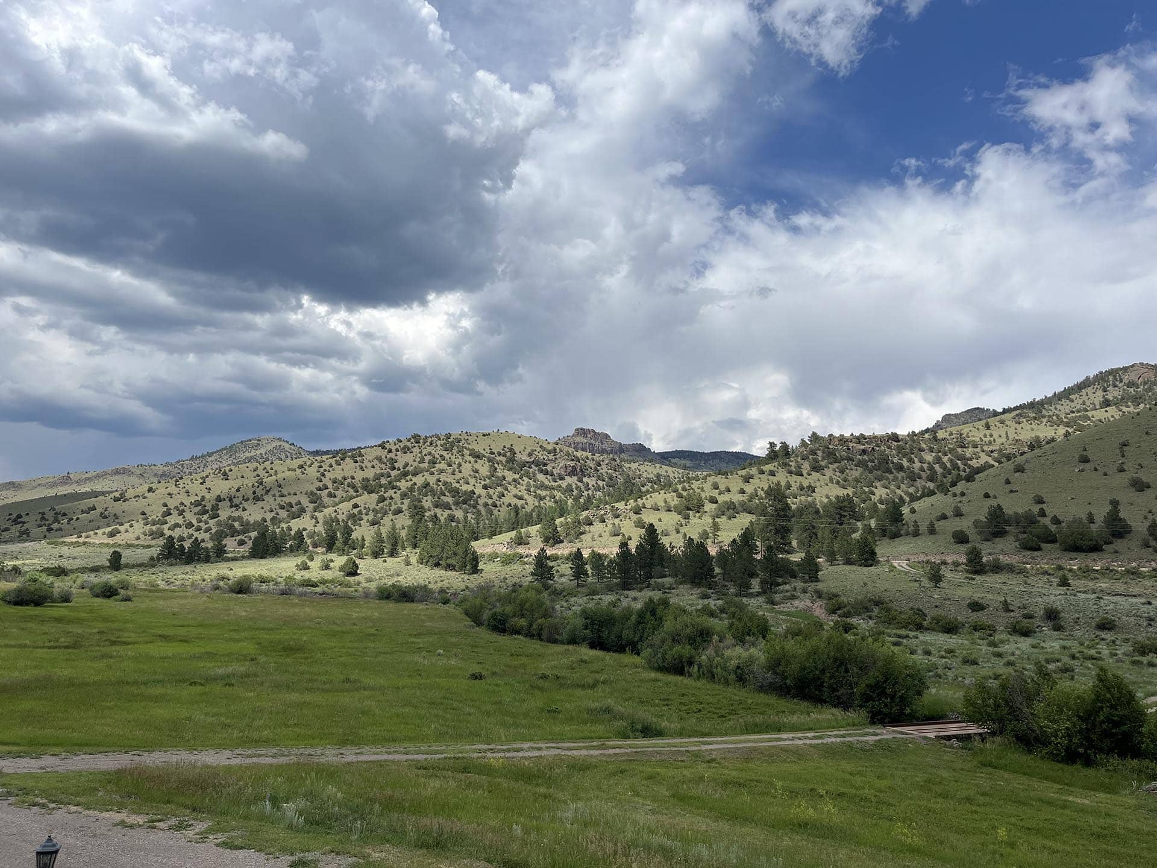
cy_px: 434
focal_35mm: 26
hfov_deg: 67.3
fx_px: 869
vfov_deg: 53.1
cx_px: 578
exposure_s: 1/5319
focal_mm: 5.1
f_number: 1.6
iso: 50
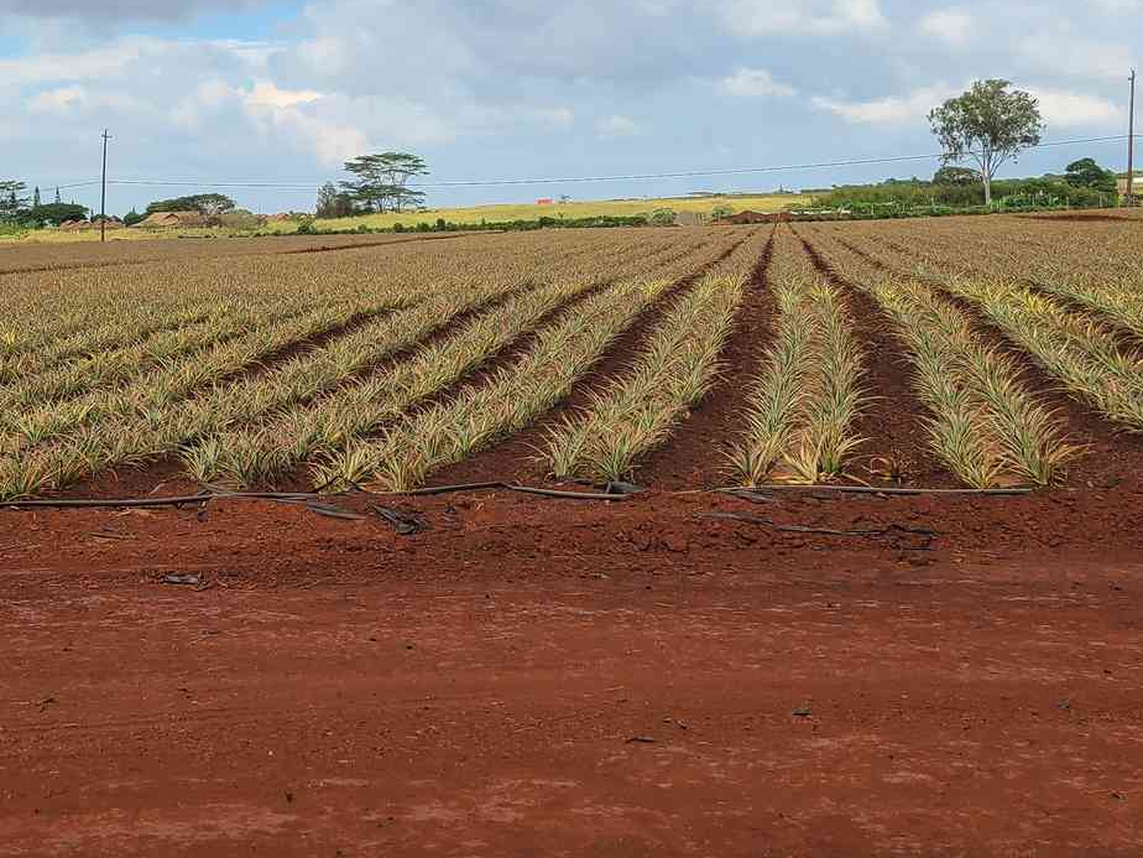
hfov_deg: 33.2
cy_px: 293
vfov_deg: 26.9
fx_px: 1783
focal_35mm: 54
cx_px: 59
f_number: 1.8
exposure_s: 1/1775
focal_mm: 5.4
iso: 40
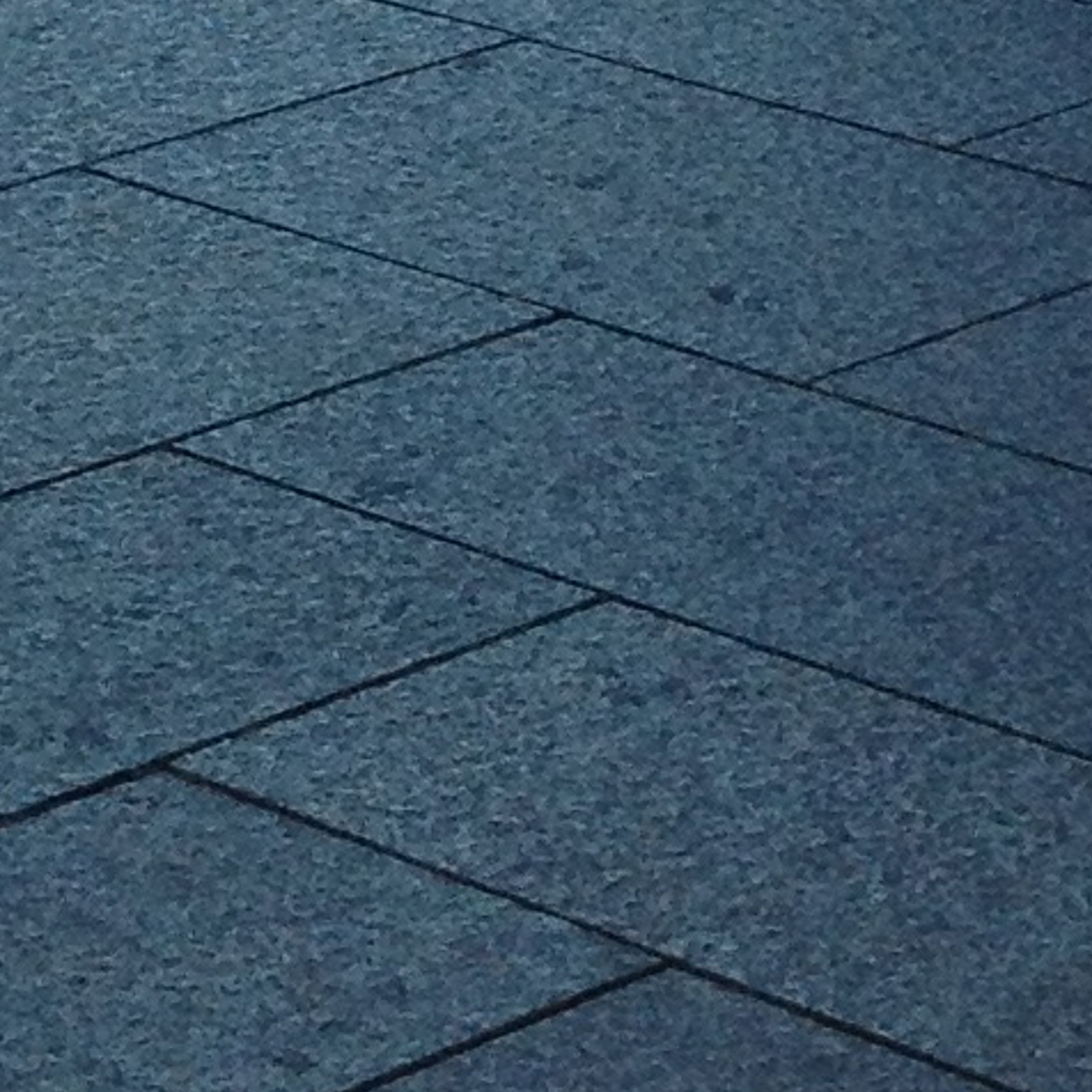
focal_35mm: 212
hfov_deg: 8.2
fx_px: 7566
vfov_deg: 7.2
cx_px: -14
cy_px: -2338
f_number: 2.4
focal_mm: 4.28
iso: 100
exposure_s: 1/120
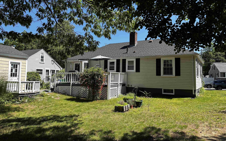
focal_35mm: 29
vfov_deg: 43.1
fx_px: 179
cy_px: 65
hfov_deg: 64.6
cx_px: 116
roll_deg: -0.9
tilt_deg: +3.4
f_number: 1.6
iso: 50
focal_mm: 5.96
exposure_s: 1/1418
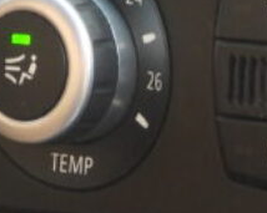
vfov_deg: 2.0
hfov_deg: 2.5
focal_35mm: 769
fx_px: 6074
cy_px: 198
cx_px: 522
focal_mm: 18.9
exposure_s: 1/60
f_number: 4
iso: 220
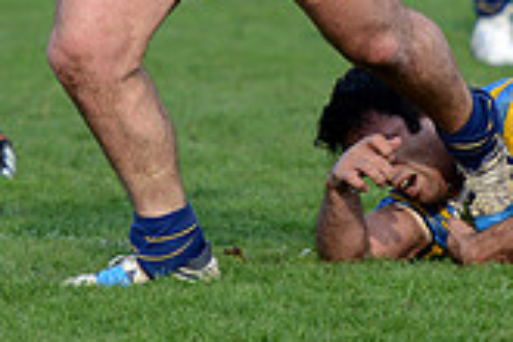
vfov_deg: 1.7
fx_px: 11513
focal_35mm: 808
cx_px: 305
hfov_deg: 2.6
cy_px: -204
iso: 640
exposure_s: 1/1000
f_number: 4
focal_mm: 230
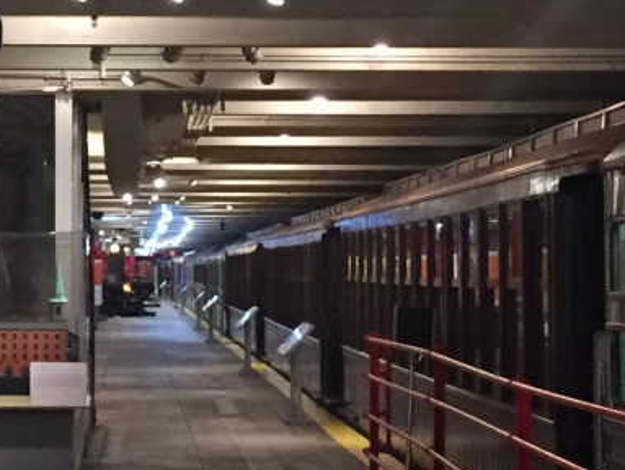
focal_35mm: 121
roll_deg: -0.7
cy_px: 165
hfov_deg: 16.1
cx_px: 121
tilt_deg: +3.0
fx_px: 2187
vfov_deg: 12.3
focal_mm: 4.15
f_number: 2.2
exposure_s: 1/30
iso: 200
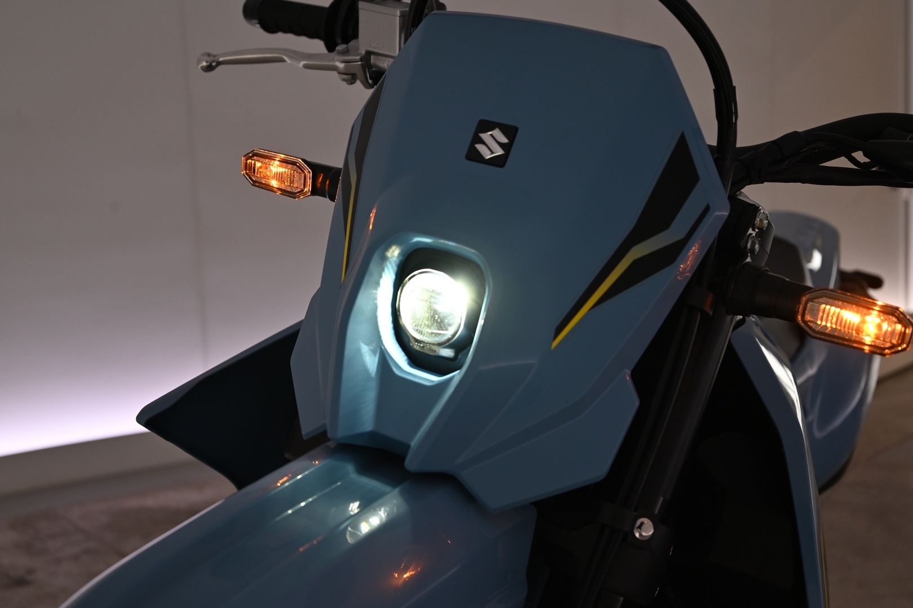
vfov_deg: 34.2
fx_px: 989
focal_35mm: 39
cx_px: 456
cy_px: 304
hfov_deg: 49.6
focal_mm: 39
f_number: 5.3
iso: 400
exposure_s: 1/125
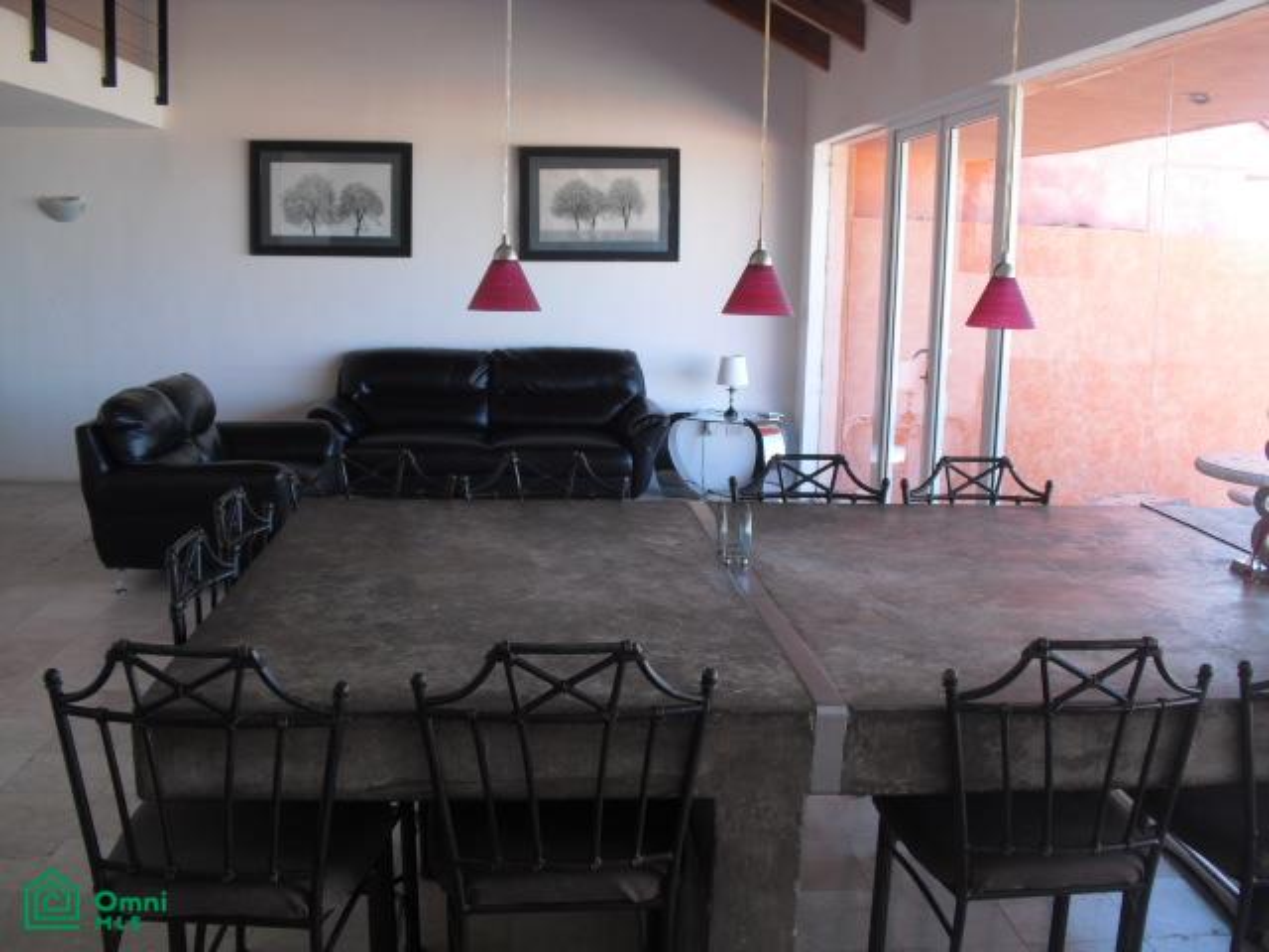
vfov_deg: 39.7
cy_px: 476
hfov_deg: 51.4
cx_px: 634
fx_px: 1320
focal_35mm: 36
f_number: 3.1
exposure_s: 1/60
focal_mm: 6.3
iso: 100
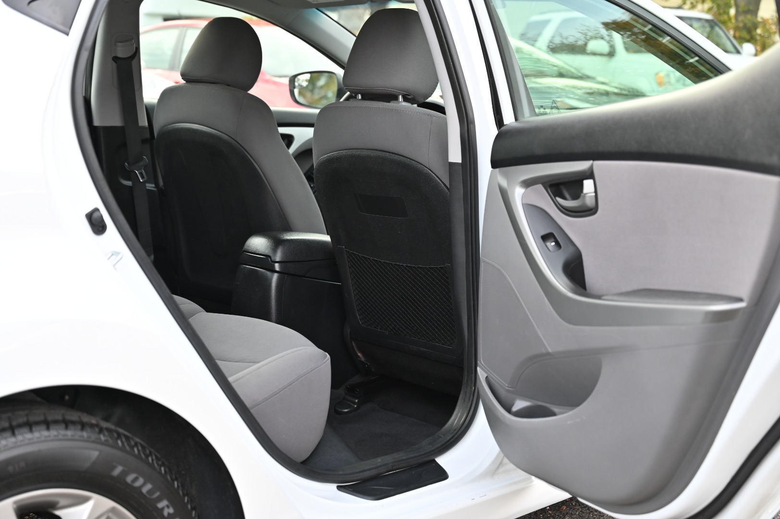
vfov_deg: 25.9
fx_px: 1126
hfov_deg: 38.2
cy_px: 260
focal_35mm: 52
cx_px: 390
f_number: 4
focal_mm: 52
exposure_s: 1/200
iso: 400
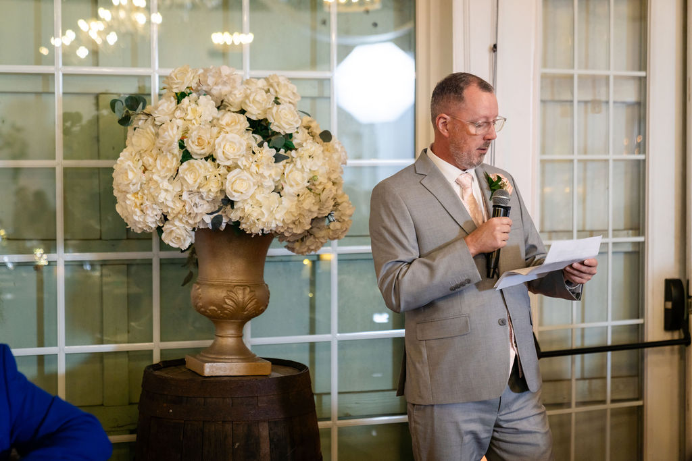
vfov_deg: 18.9
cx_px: 346
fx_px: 1390
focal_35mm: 72
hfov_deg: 28.0
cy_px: 230
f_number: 2.8
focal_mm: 70
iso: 640
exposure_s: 1/125
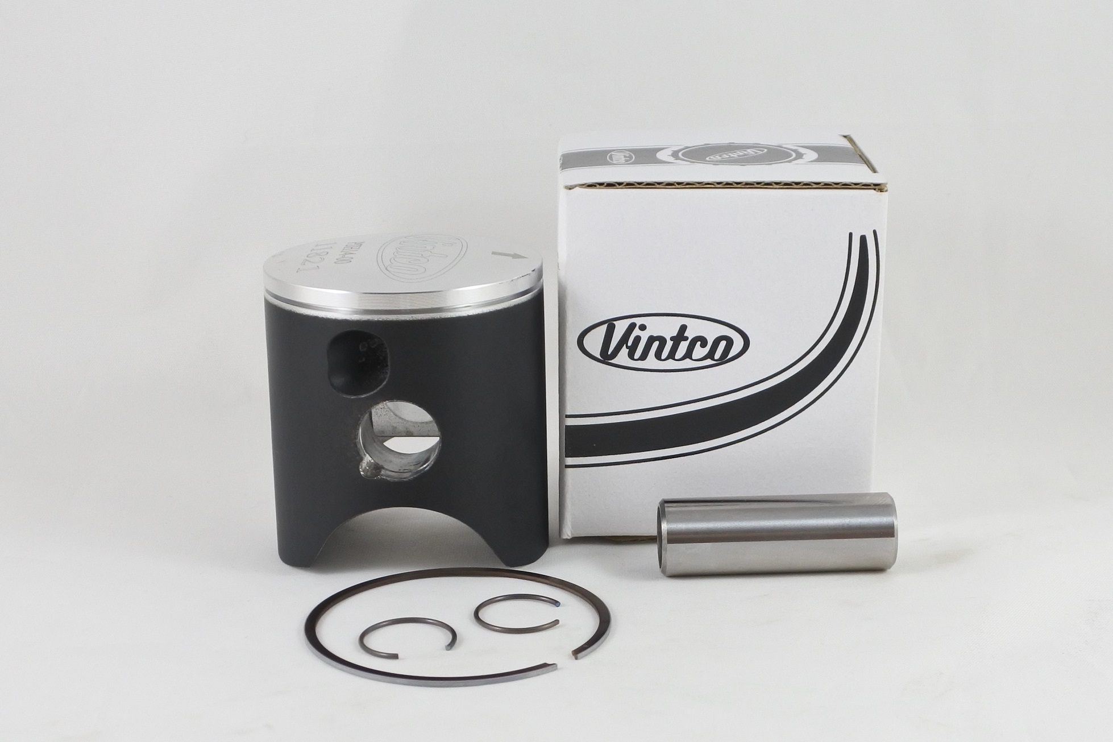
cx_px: 556
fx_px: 1113
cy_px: 371
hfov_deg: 53.1
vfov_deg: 36.9
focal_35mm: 36
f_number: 4
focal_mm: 13.4
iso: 400
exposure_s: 1/125
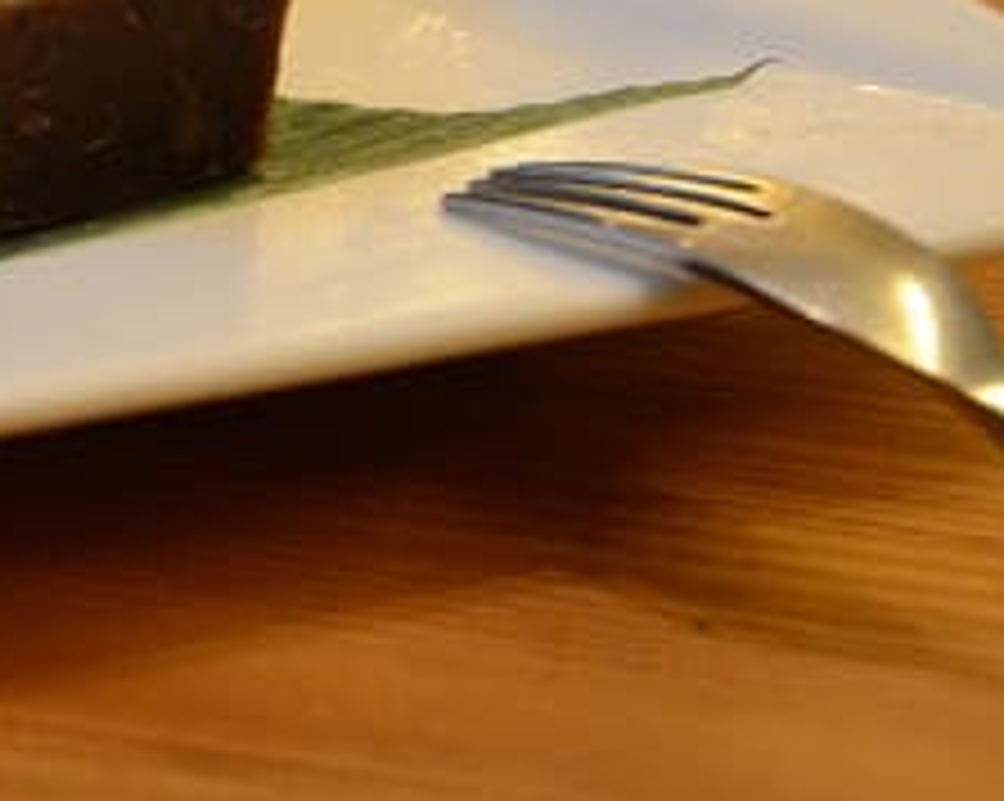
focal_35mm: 212
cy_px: 144
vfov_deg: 7.3
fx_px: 6294
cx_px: -239
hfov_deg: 9.0
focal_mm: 60
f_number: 7.1
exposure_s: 1/40
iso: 3200
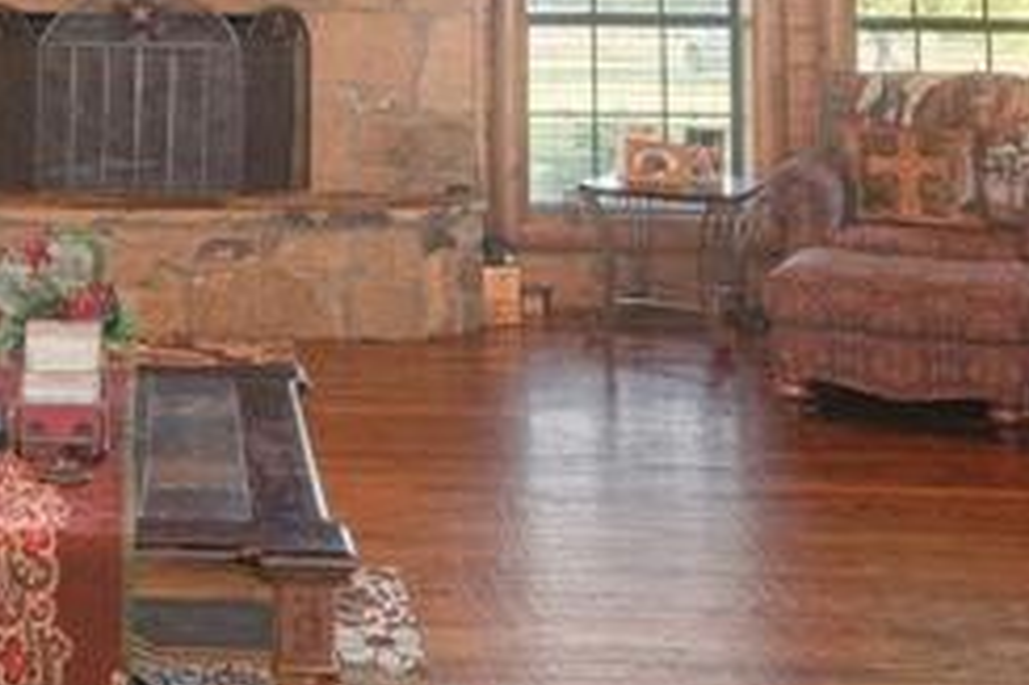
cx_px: 160
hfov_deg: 29.2
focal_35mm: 67
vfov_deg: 19.0
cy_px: -166
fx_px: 1914
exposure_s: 1
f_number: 7.1
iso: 100
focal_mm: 16
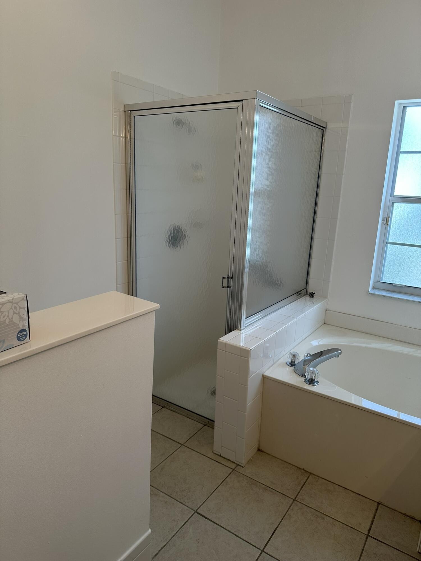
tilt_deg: -13.4
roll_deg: -3.0
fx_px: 389
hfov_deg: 56.8
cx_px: 210
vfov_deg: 71.6
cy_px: 280
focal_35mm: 24
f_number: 1.78
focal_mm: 6.86
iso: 64
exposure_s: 1/229
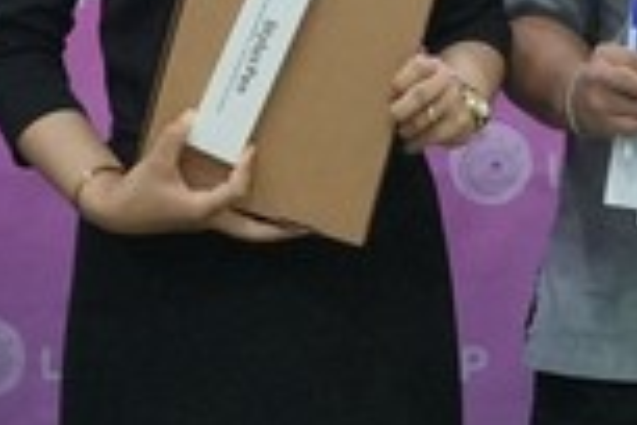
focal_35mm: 188
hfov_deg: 10.9
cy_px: -33
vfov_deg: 7.3
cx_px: 608
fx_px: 3326
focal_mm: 16
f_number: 4
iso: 2000
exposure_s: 1/160
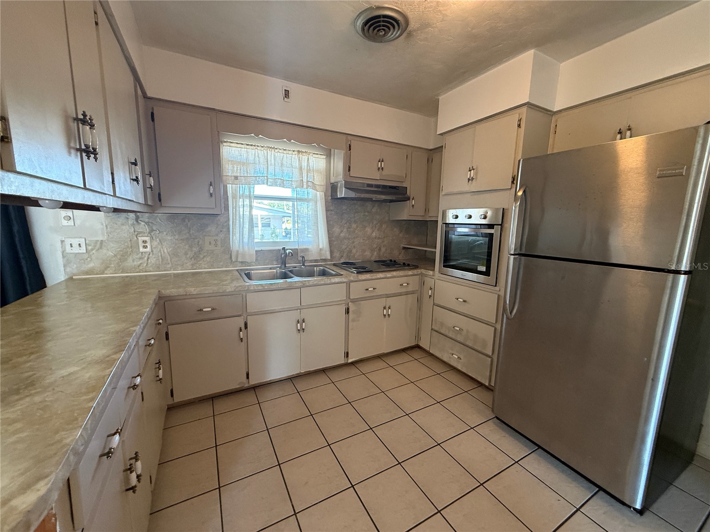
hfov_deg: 102.1
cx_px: 355
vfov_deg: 85.7
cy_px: 266
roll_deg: -0.7
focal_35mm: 14
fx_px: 287
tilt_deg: -9.0
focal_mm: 2.22
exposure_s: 1/76
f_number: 2.2
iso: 320
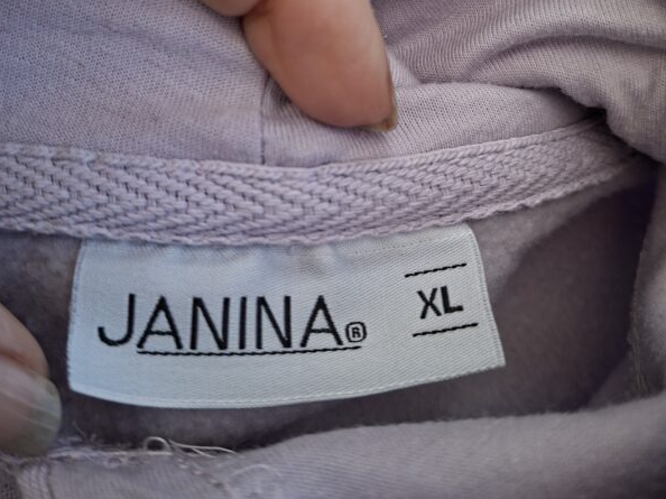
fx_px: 596
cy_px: 105
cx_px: 331
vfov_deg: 43.5
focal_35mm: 31
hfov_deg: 58.4
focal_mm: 5.54
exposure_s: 1/120
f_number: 1.8
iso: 80
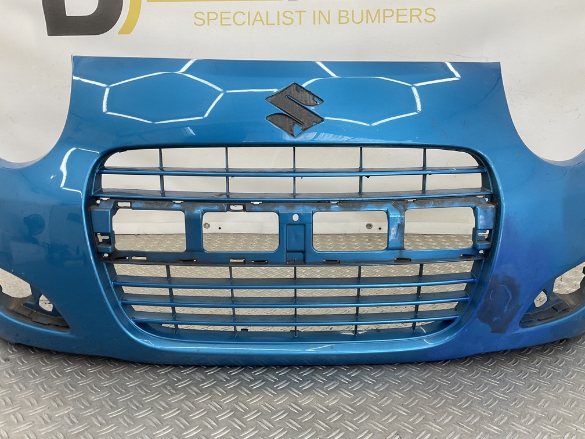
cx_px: 292
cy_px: 220
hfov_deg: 61.7
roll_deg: -1.7
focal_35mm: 29
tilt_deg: -15.2
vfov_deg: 48.2
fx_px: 490
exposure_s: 1/100
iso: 20
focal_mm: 3
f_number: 1.8
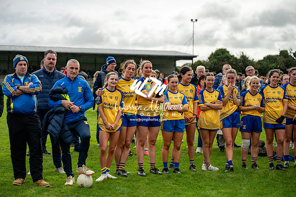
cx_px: 148
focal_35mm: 70
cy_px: 98
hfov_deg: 28.8
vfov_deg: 19.5
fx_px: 576
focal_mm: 70
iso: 100
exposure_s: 1/2000
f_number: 2.8
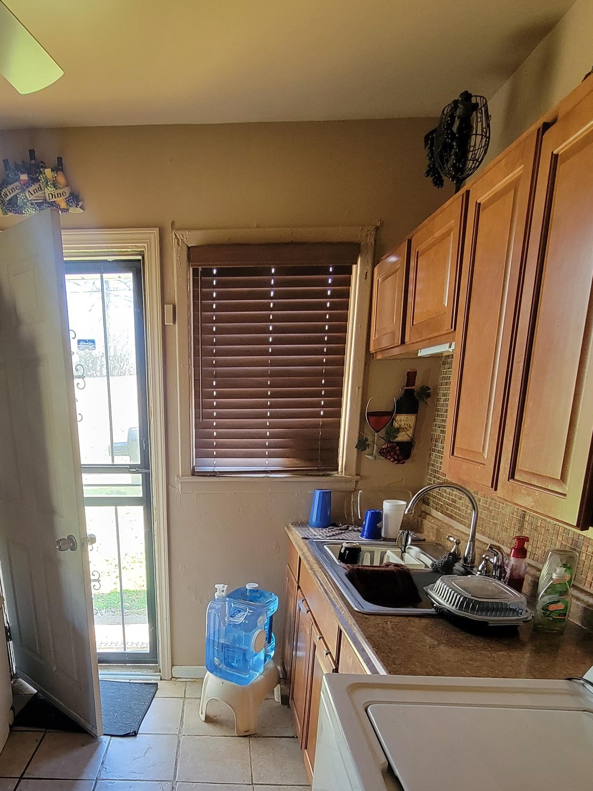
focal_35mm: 21
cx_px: 200
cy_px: 589
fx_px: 480
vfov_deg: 73.7
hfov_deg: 62.0
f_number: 2.2
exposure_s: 1/60
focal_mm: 2.2
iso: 320
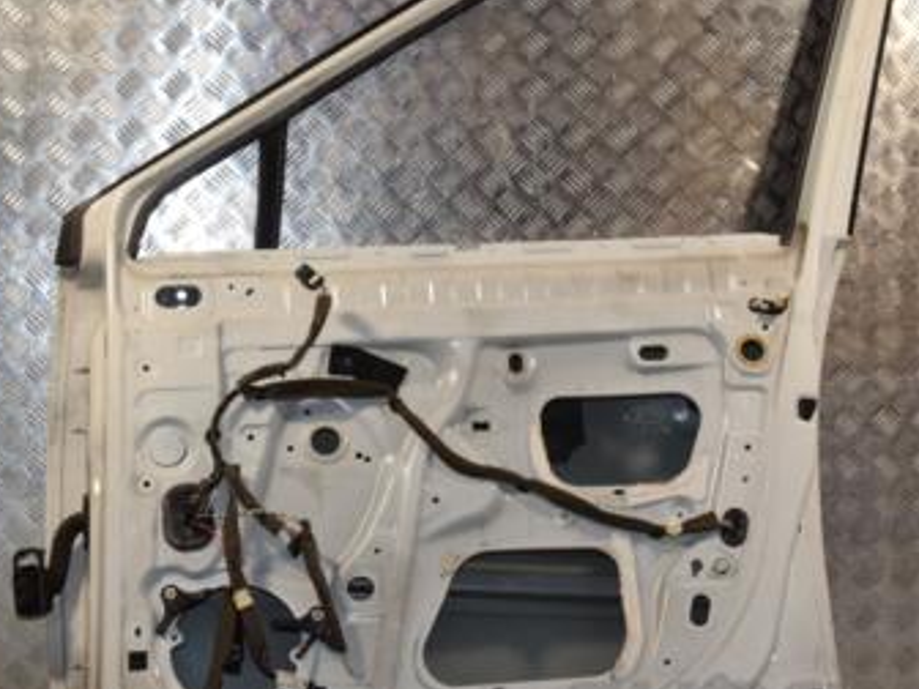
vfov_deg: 21.9
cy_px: 358
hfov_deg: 28.9
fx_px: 1779
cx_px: 517
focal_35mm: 67
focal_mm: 26
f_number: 13
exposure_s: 1/200
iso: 800
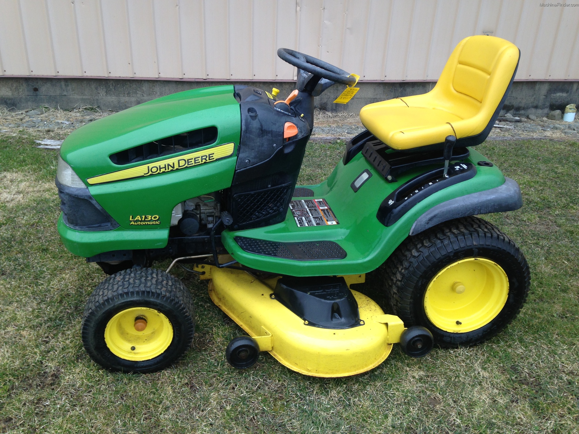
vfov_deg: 42.9
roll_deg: -2.4
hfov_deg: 55.4
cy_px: 217
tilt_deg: -26.2
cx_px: 290
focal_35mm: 33
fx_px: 552
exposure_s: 1/120
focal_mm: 4.12
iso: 50
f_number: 2.4
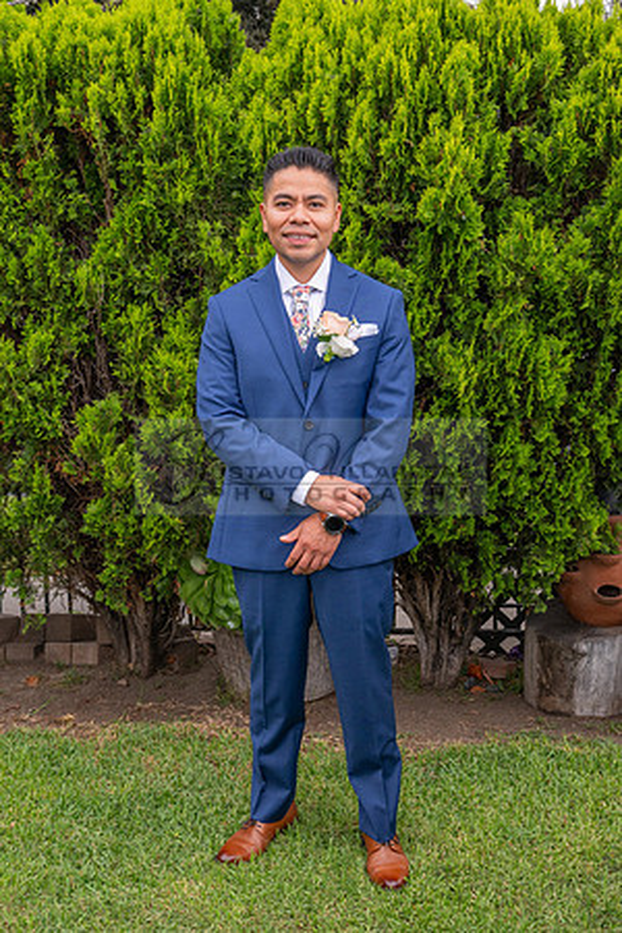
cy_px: 451
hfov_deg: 30.0
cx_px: 320
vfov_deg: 43.7
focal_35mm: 45
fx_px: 1162
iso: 250
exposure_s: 1/160
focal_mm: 28
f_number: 8
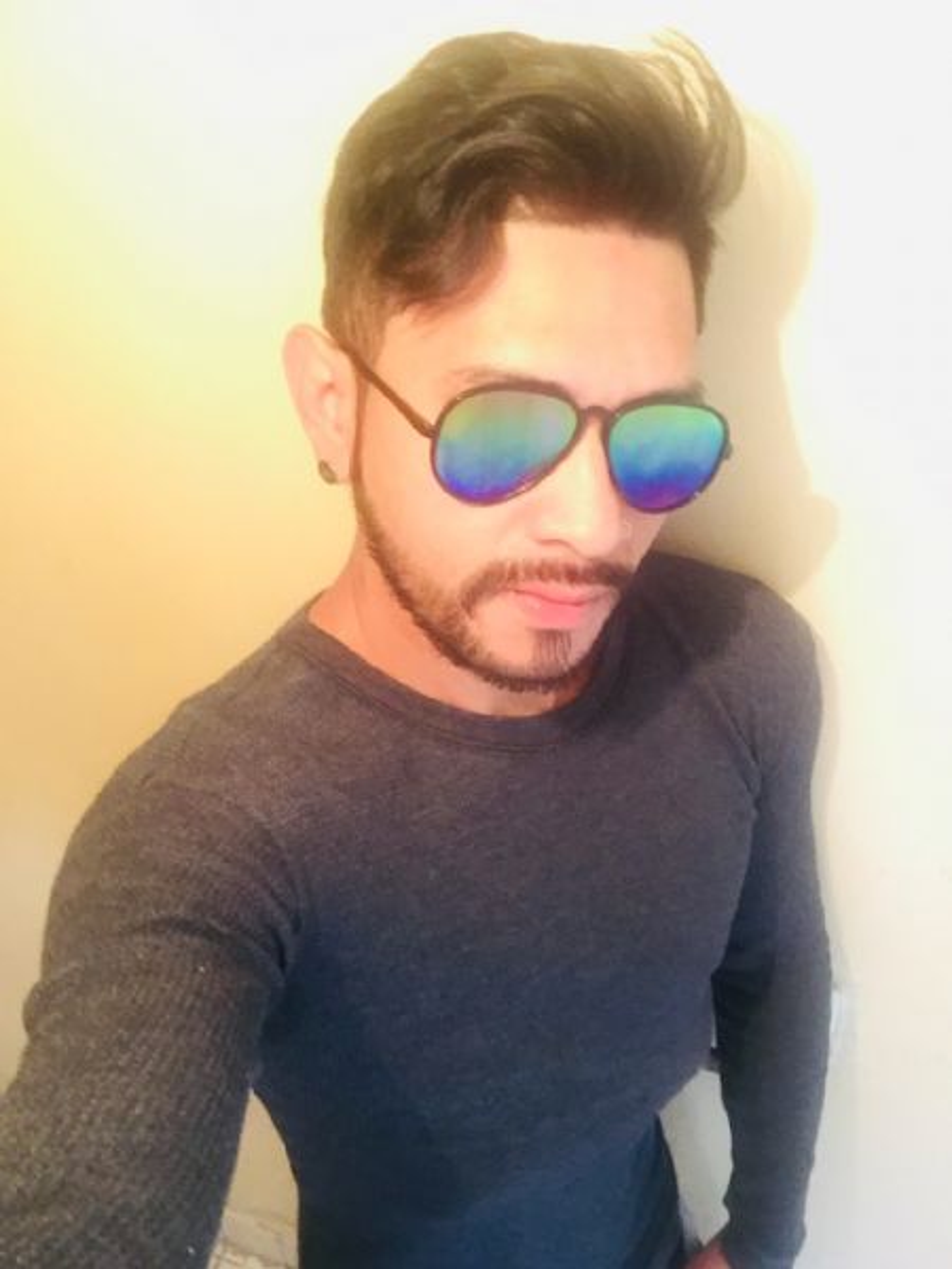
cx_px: 476
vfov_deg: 58.4
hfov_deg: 45.4
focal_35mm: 31
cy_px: 634
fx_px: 1137
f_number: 2.2
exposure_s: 1/30
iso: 250
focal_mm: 2.65
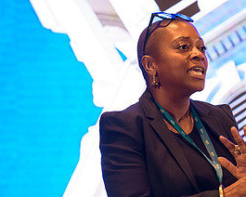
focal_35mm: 308
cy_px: 123
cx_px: 192
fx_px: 2242
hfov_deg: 6.3
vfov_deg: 5.0
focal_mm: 150
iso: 1600
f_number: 3.2
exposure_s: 1/200
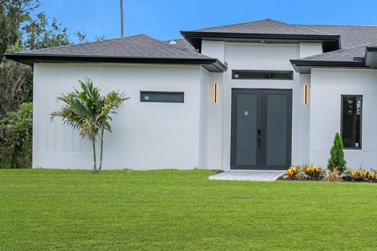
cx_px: 356
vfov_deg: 20.6
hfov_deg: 29.0
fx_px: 691
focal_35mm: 66
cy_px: 161
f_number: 6.3
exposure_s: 1/200
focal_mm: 20
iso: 100
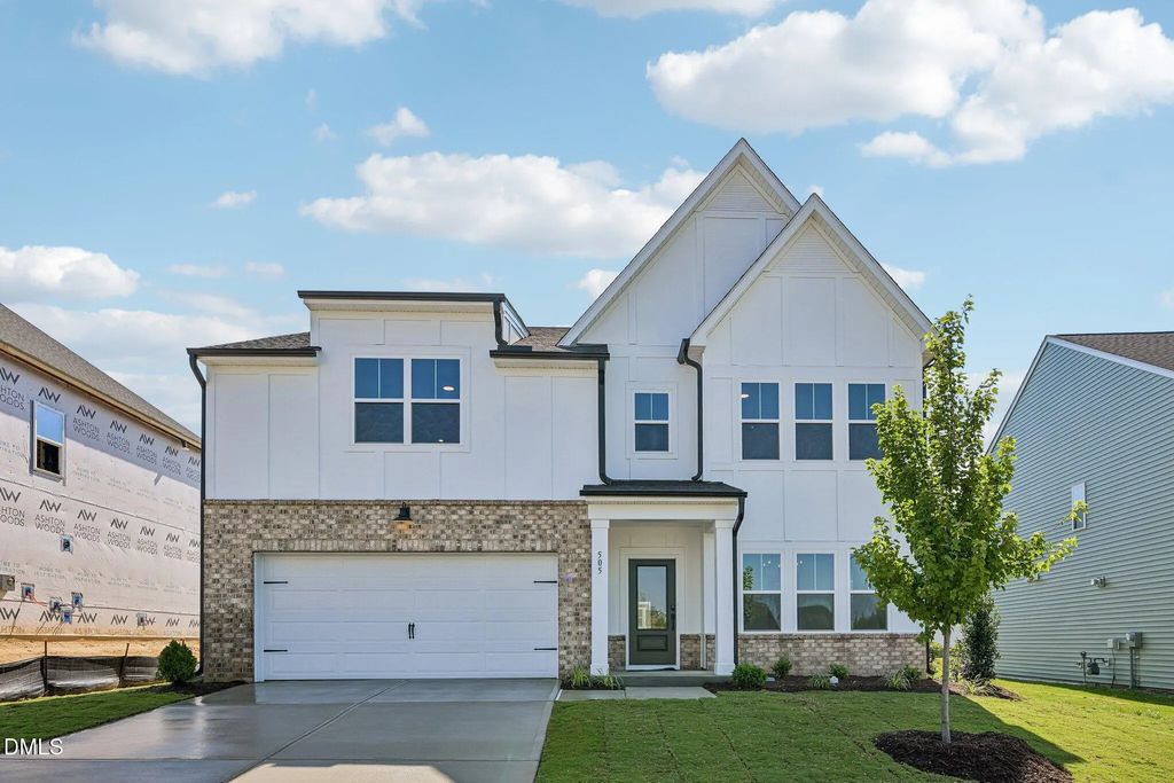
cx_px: 587
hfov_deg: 84.0
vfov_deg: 61.9
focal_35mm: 20
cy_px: 392
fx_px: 652
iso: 100
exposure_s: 1/250
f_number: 8
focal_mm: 20
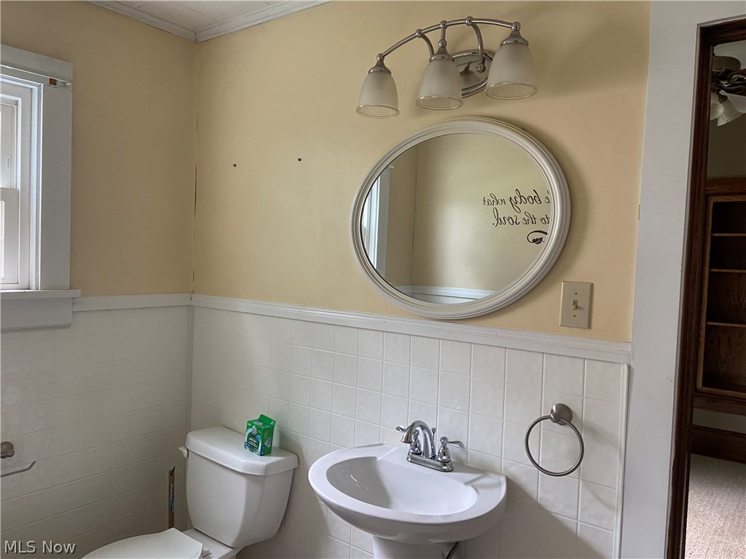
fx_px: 560
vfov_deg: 53.1
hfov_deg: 67.3
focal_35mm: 26
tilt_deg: -0.9
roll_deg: -3.0
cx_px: 373
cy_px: 280
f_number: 1.8
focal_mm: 4.25
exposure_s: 1/60
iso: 200
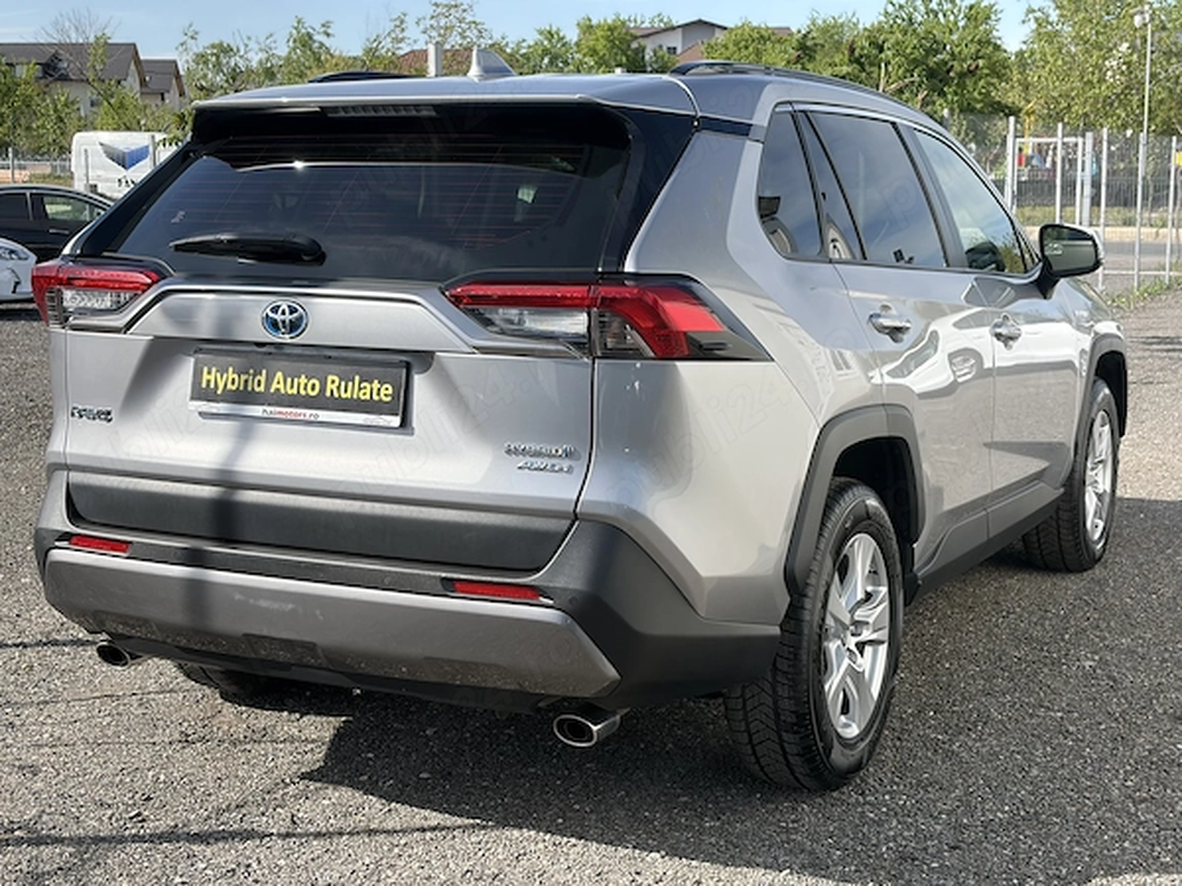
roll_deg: +0.6
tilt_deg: -9.6
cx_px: 591
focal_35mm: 52
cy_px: 443
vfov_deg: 28.0
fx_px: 1776
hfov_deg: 36.8
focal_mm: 5.96
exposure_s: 1/2283
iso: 50
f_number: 1.6
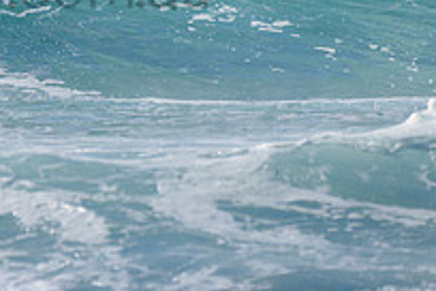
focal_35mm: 1740
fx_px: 21072
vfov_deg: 0.8
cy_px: -131
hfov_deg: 1.2
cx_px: -157
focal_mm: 500
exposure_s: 1/2000
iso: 125
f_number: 5.6
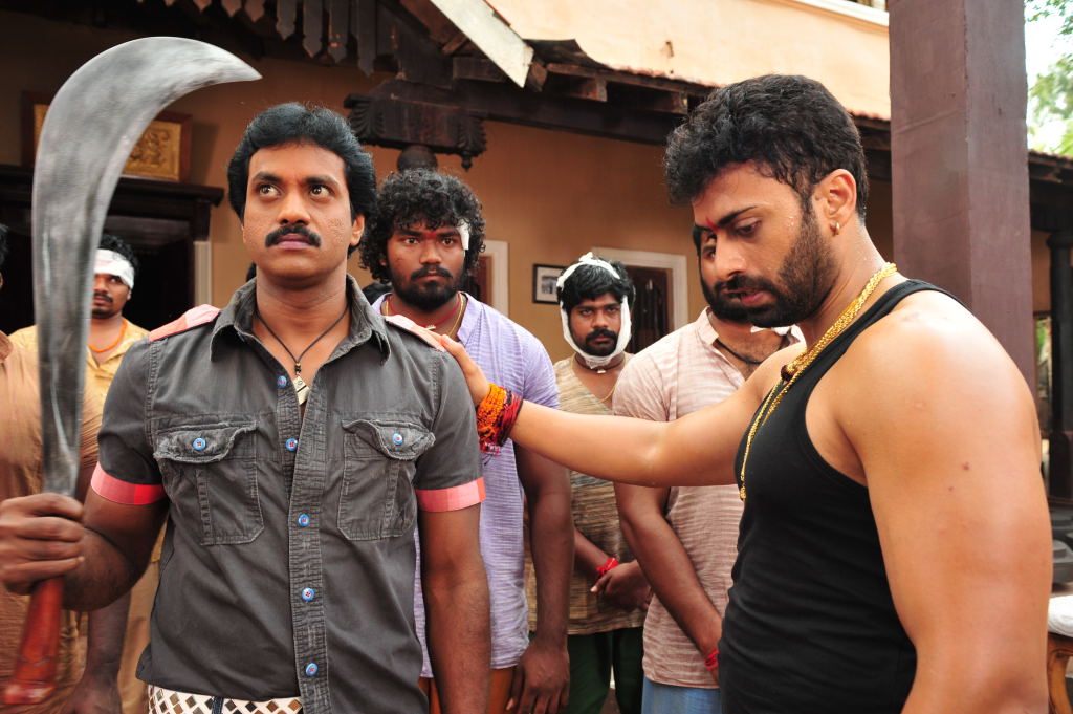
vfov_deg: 42.3
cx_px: 536
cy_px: 357
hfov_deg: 60.3
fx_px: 923
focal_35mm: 31
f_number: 5.6
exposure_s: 1/50
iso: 800
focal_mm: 31
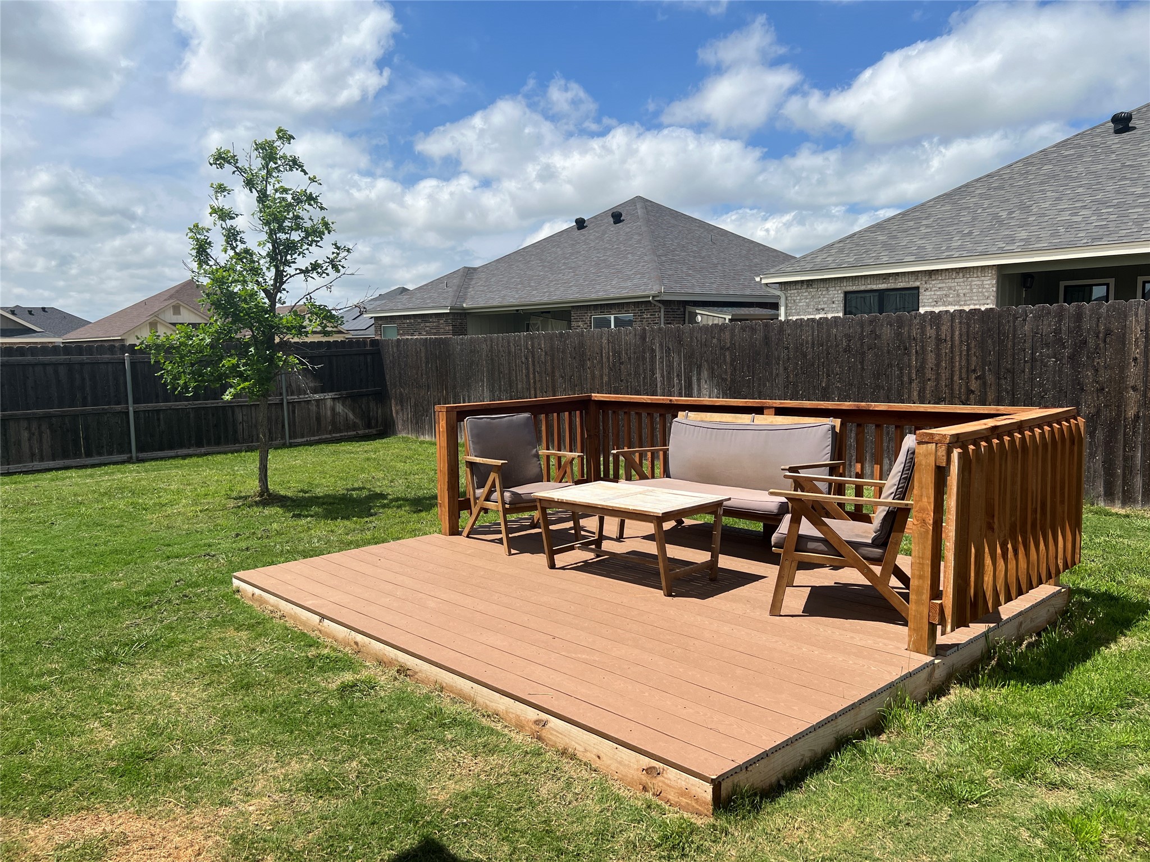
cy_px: 431
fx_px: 864
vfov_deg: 53.1
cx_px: 575
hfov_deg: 67.3
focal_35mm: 26
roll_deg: +1.3
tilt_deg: -6.5
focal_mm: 5.7
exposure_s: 1/5319
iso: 50
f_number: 1.5
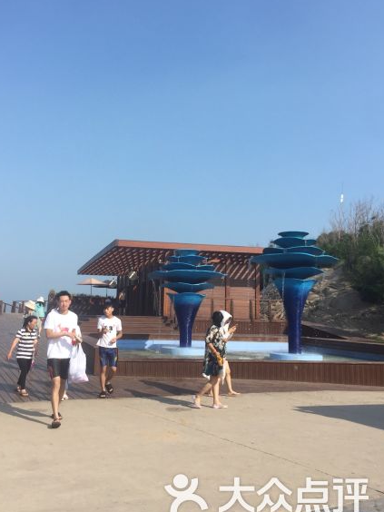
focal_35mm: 36
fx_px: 532
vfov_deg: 51.2
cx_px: 154
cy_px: 225
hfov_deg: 39.5
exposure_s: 1/1721
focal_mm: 4.15
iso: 32
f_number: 2.2
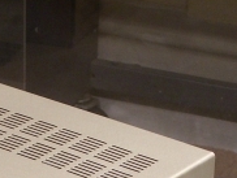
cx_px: 85
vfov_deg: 6.1
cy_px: 308
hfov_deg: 8.3
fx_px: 1638
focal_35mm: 239
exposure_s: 1/8
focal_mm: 14.2
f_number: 4
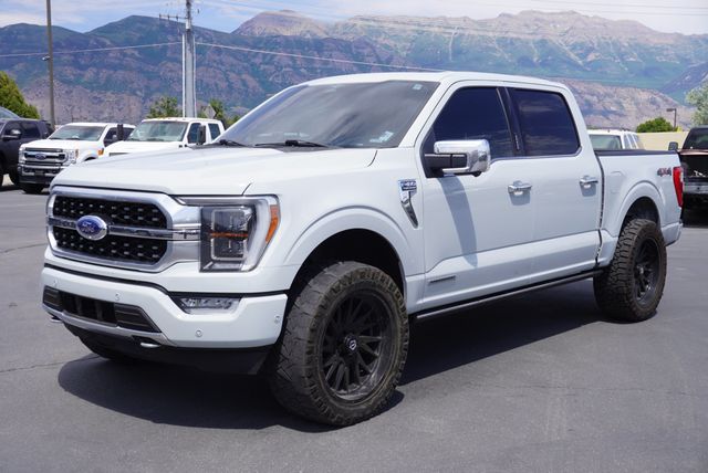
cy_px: 236
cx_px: 354
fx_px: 827
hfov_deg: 46.4
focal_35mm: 42
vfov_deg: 32.0
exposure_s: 1/125
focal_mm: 28
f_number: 11
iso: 100
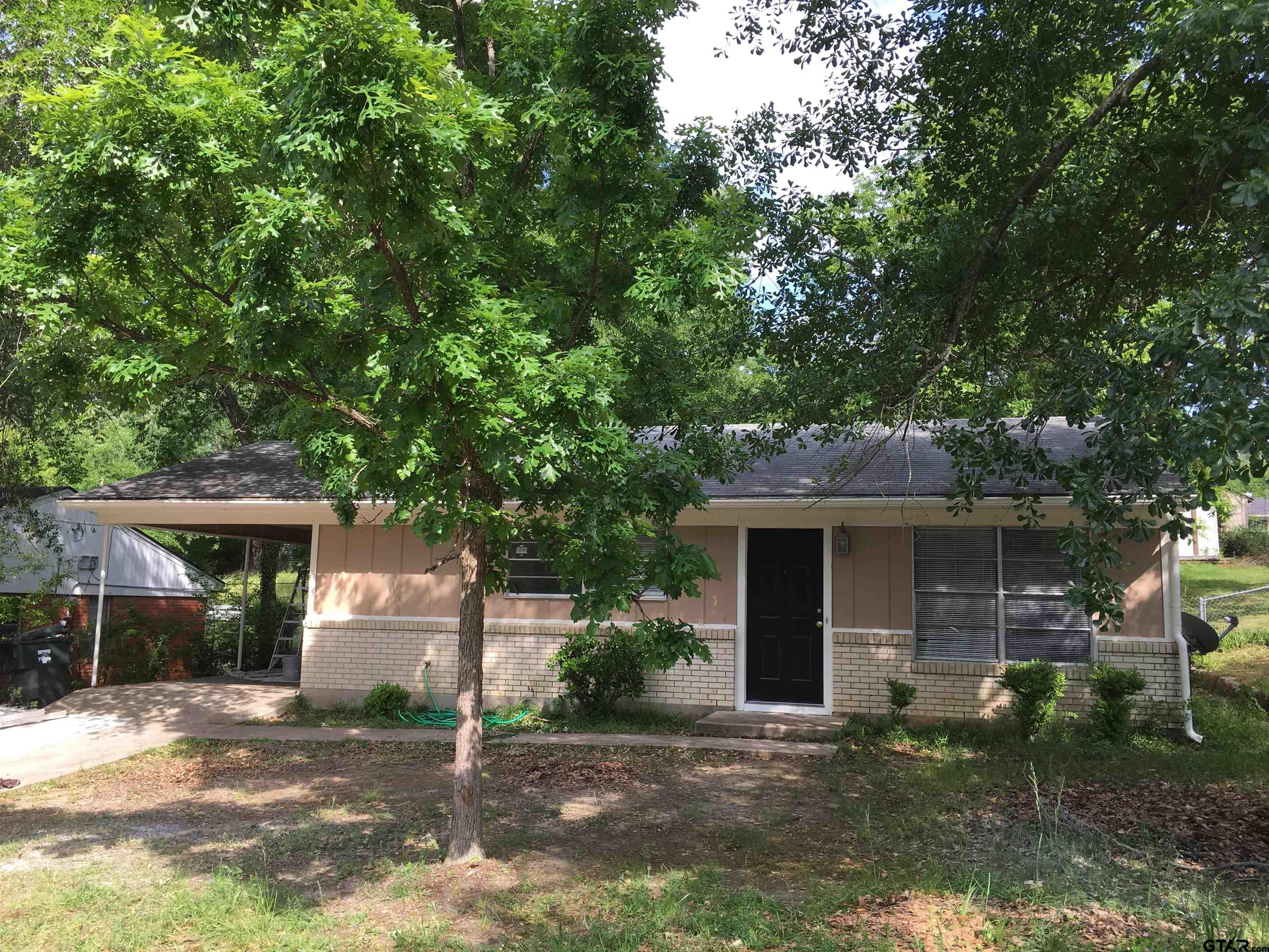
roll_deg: -1.1
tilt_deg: +7.5
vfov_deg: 48.2
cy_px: 476
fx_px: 1063
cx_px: 634
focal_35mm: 29
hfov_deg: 61.7
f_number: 2.2
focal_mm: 4.15
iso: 25
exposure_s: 1/422
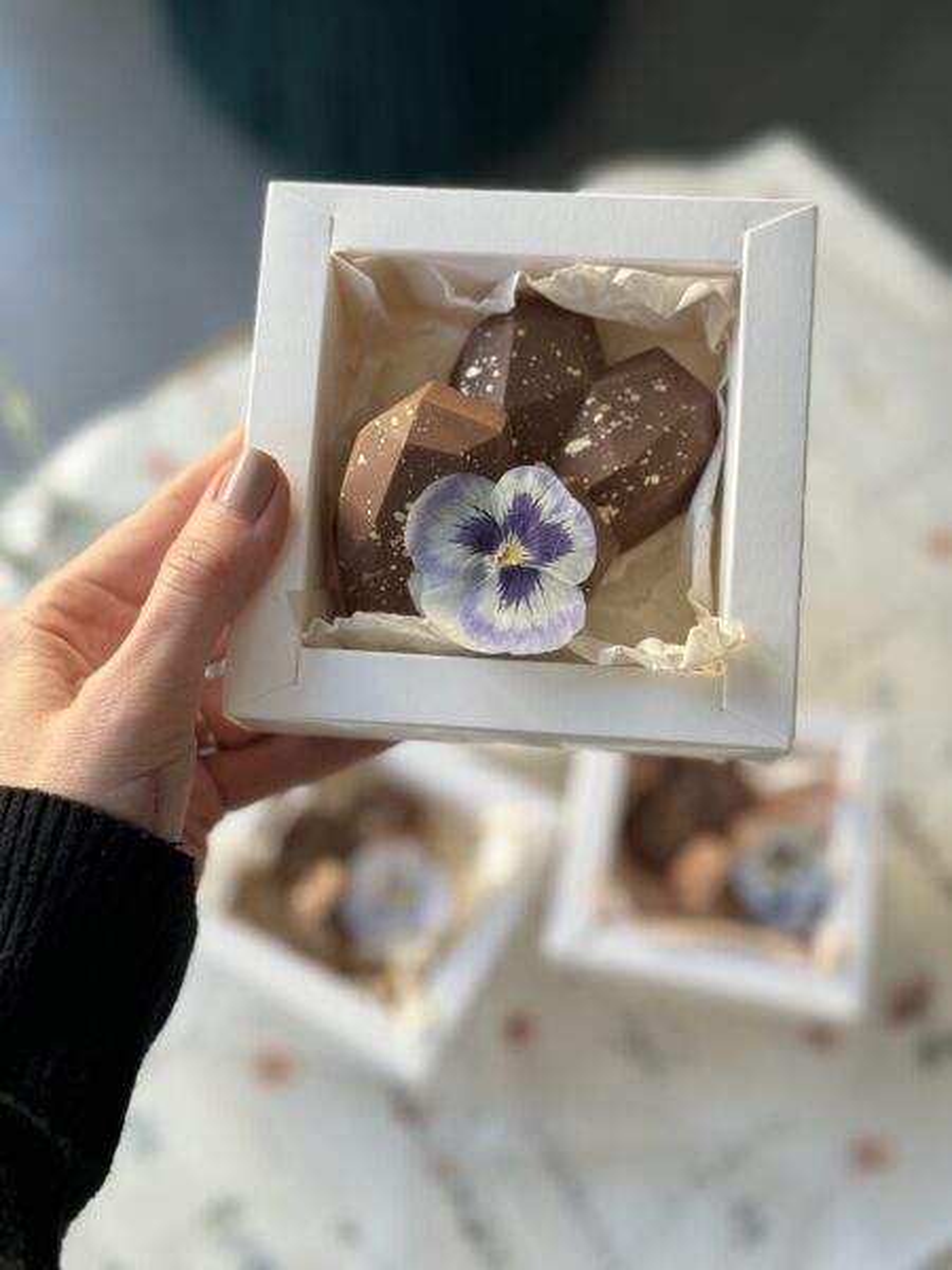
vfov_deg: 39.7
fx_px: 1760
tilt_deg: -64.3
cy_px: 635
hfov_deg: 30.3
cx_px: 476
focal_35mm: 48
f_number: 1.78
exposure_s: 1/121
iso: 100
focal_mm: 6.76
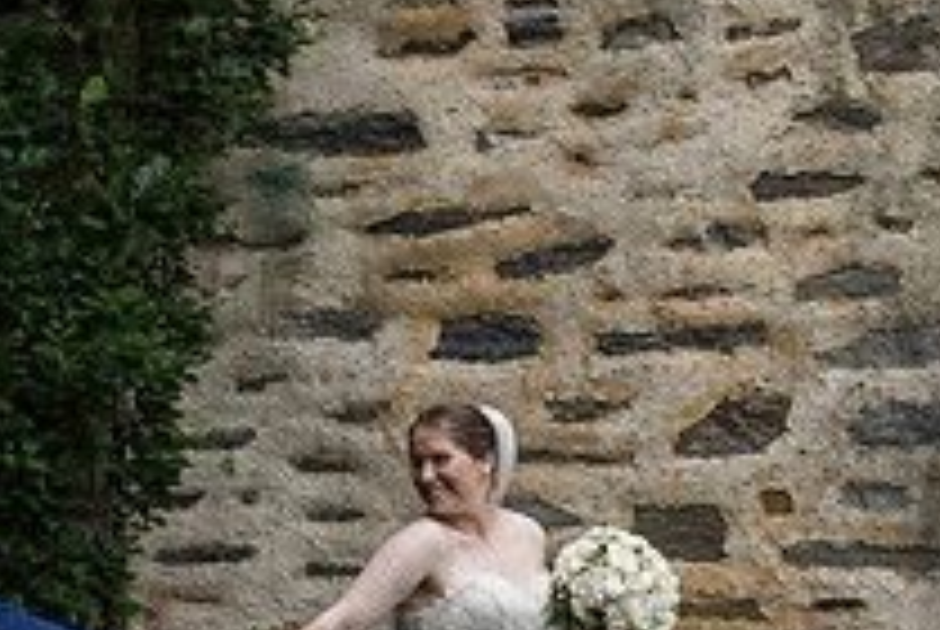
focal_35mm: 97
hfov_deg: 21.0
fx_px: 2536
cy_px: 533
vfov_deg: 14.1
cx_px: 477
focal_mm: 35
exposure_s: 1/800
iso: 800
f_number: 3.5
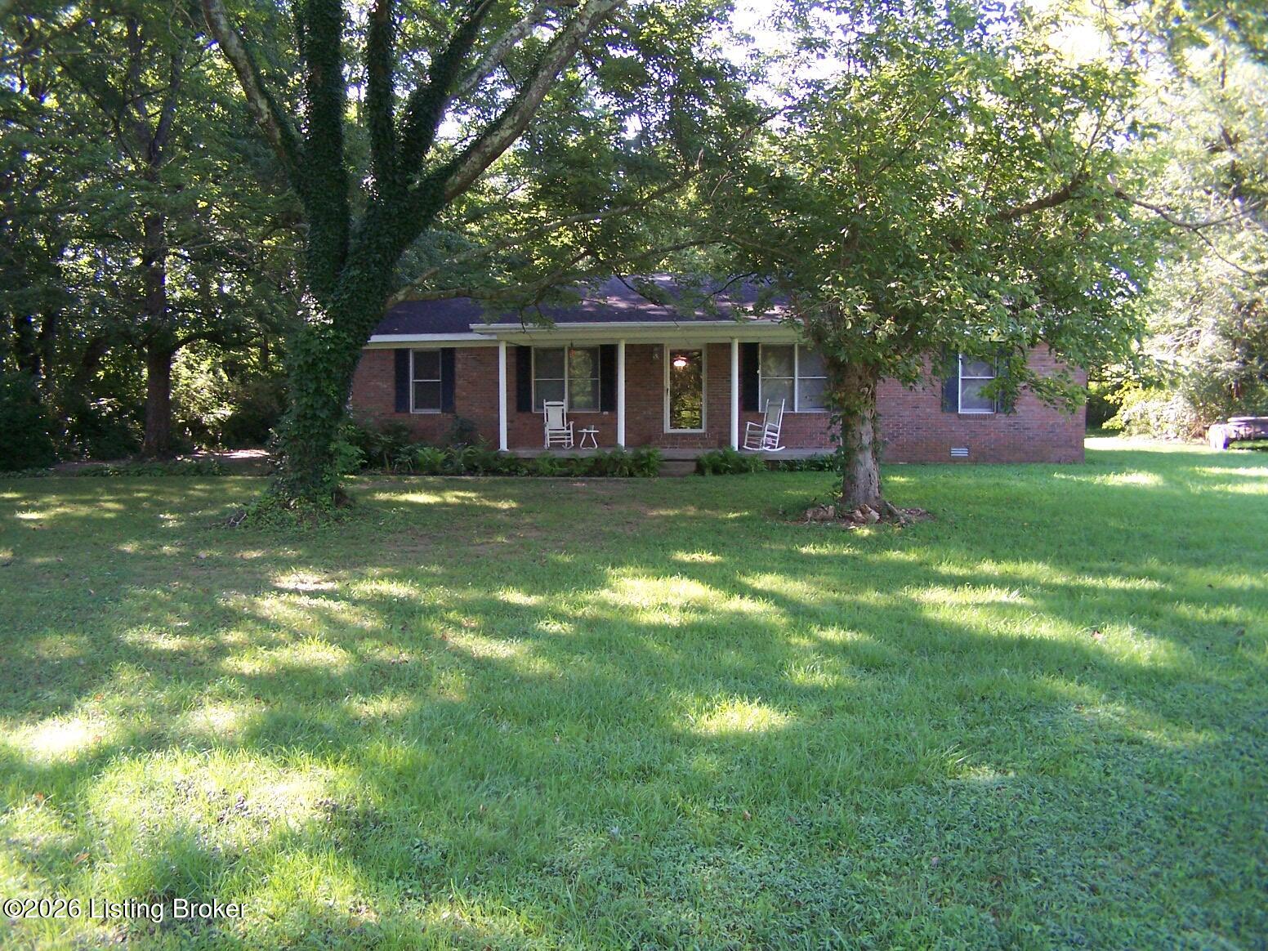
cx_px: 634
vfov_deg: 37.7
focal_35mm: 38
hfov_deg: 49.0
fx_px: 1392
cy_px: 476
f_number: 2.8
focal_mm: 6.3
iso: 140
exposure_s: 1/125
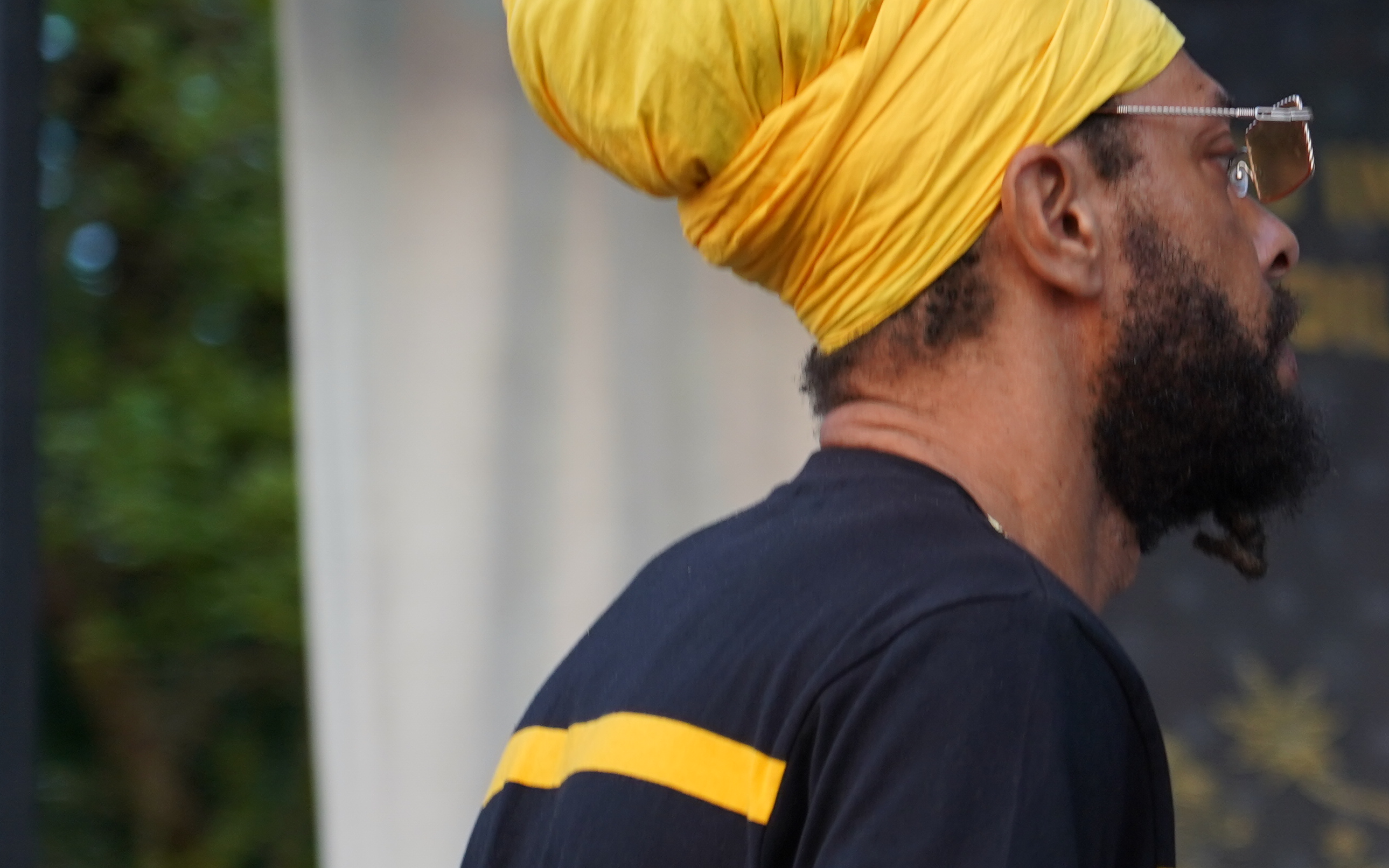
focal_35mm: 249
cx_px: 1498
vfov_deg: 5.3
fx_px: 9426
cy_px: 575
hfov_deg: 8.4
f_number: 4
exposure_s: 1/160
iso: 640
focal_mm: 105
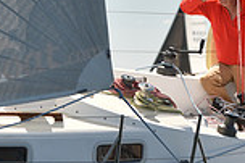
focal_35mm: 344
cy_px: 135
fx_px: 2339
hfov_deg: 6.0
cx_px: 187
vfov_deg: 4.0
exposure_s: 1/1250
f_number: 3.5
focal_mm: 90
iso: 250
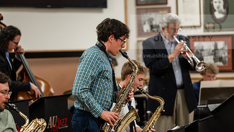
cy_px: 64
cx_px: 118
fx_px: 726
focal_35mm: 117
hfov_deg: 18.3
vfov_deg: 10.4
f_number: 2.8
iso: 1600
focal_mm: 110
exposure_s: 1/200
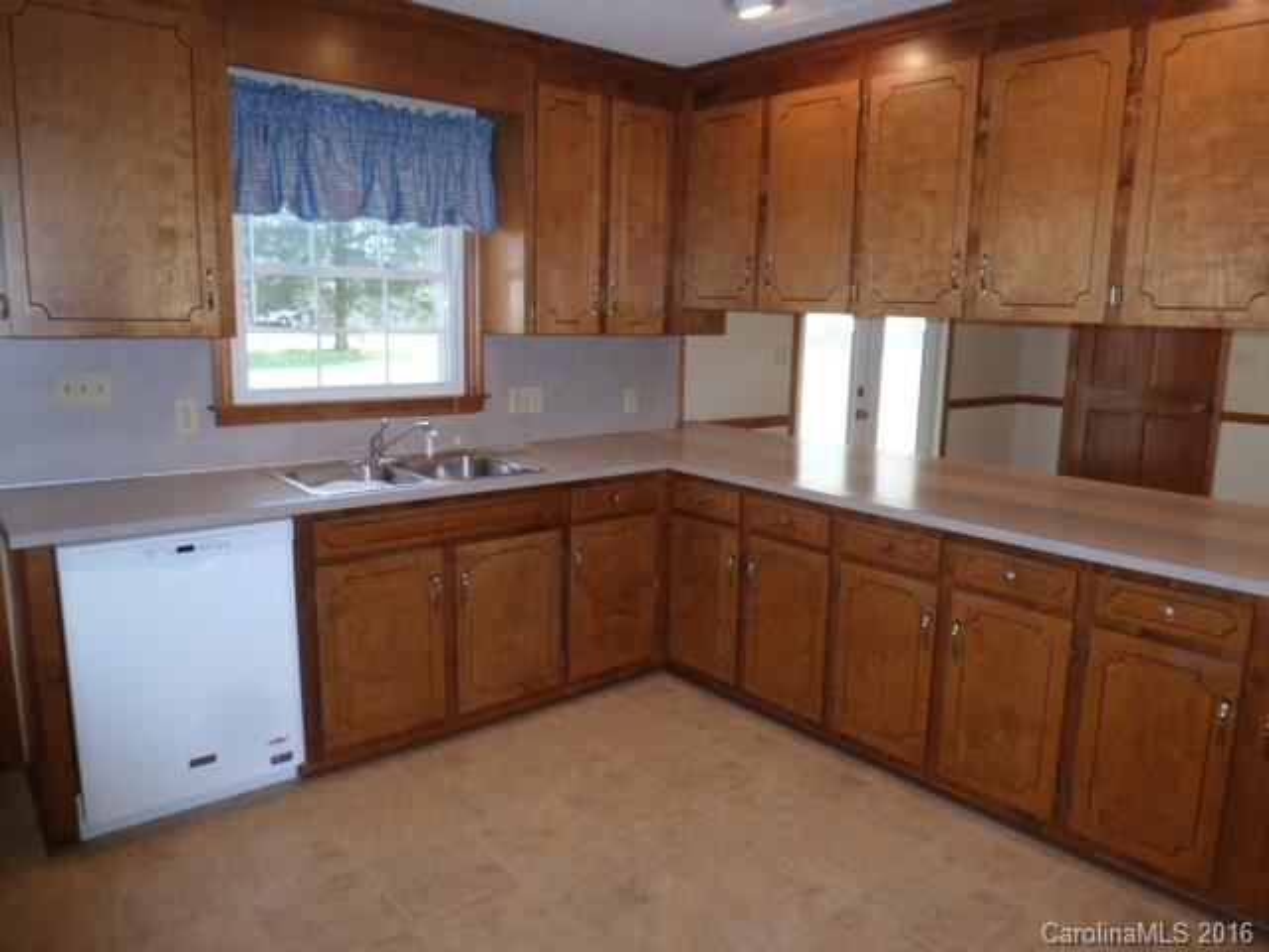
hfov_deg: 71.6
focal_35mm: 24
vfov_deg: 56.8
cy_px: 476
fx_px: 880
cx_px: 634
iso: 250
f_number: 3.3
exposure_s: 1/60
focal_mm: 4.3
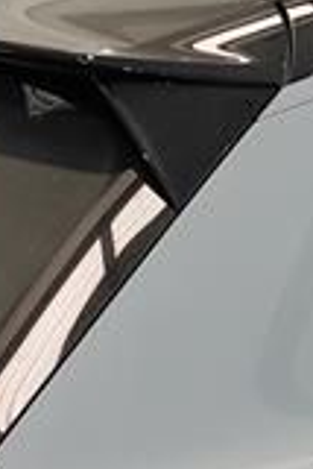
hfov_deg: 13.2
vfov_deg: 18.7
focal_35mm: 104
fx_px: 1353
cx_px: 146
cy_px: 545
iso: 100
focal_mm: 4.69
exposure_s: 1/120
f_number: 1.8
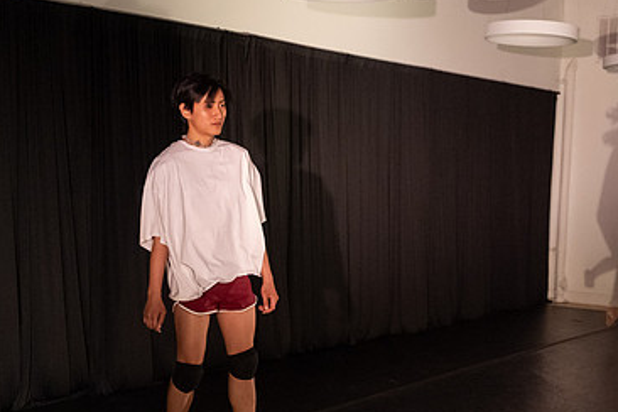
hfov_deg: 35.1
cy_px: 290
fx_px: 978
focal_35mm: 57
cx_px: 310
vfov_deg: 23.6
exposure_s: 1/320
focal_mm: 33
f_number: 3.2
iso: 6400
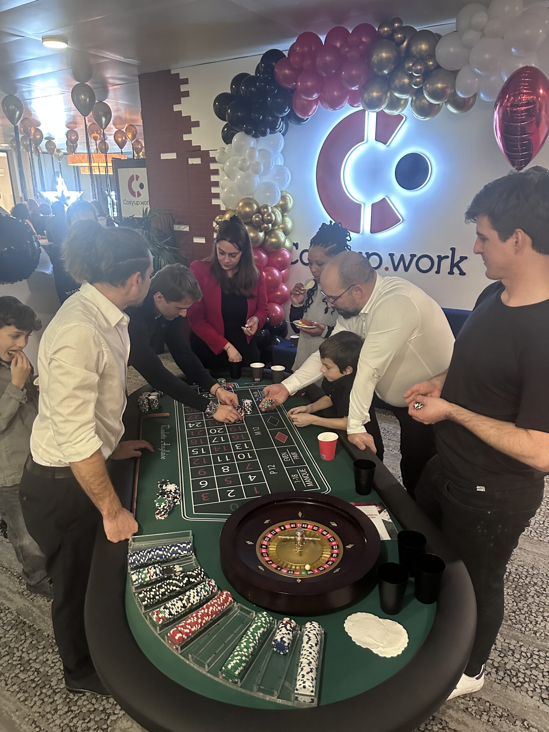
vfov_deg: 71.6
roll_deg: -0.3
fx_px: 508
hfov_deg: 56.8
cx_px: 274
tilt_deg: -17.3
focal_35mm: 24
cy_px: 366
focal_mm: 6.86
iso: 1000
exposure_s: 1/57
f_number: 1.78
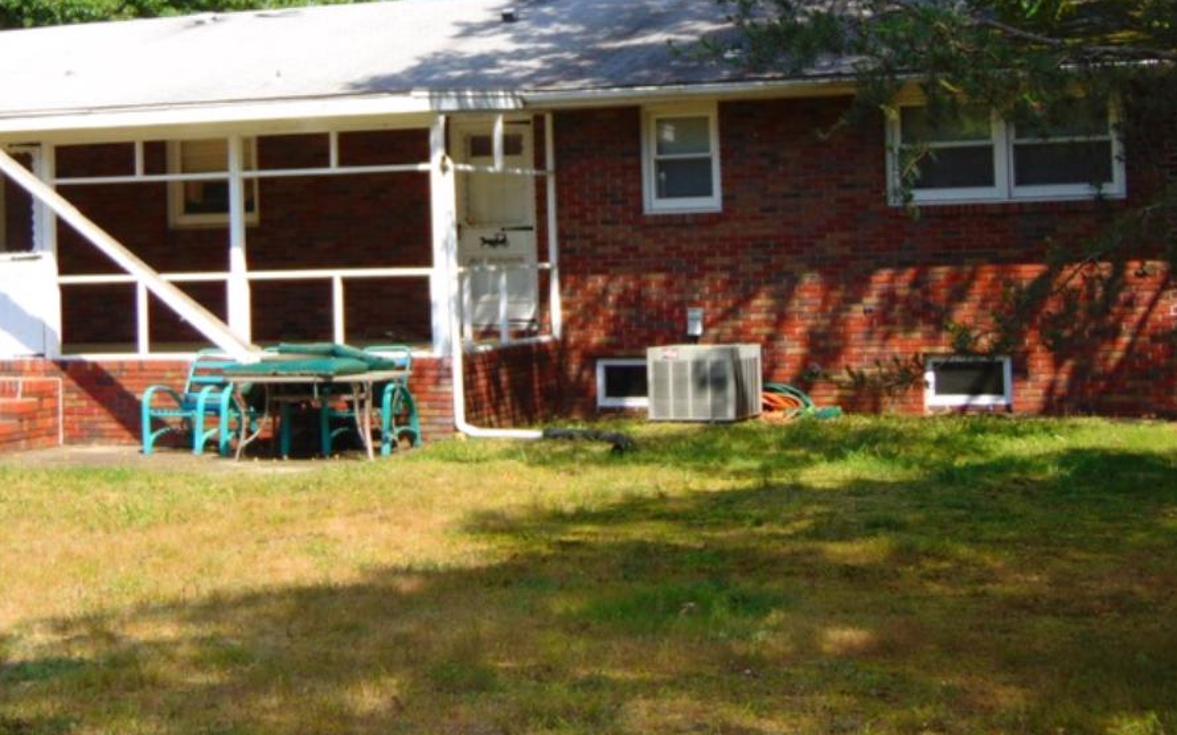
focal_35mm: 72
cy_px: 159
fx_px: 2309
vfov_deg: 18.0
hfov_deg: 28.5
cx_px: 476
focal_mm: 7.6
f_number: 8.7
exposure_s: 1/500
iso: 80
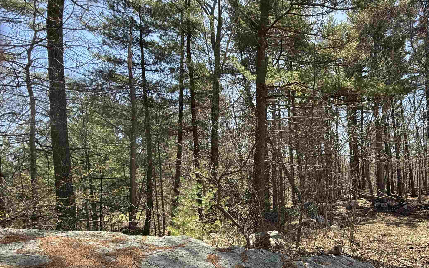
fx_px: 257
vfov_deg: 53.9
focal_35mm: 22
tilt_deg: +0.7
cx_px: 311
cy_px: 179
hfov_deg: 75.1
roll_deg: +2.1
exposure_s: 1/379
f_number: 2.2
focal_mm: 2.22
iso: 50
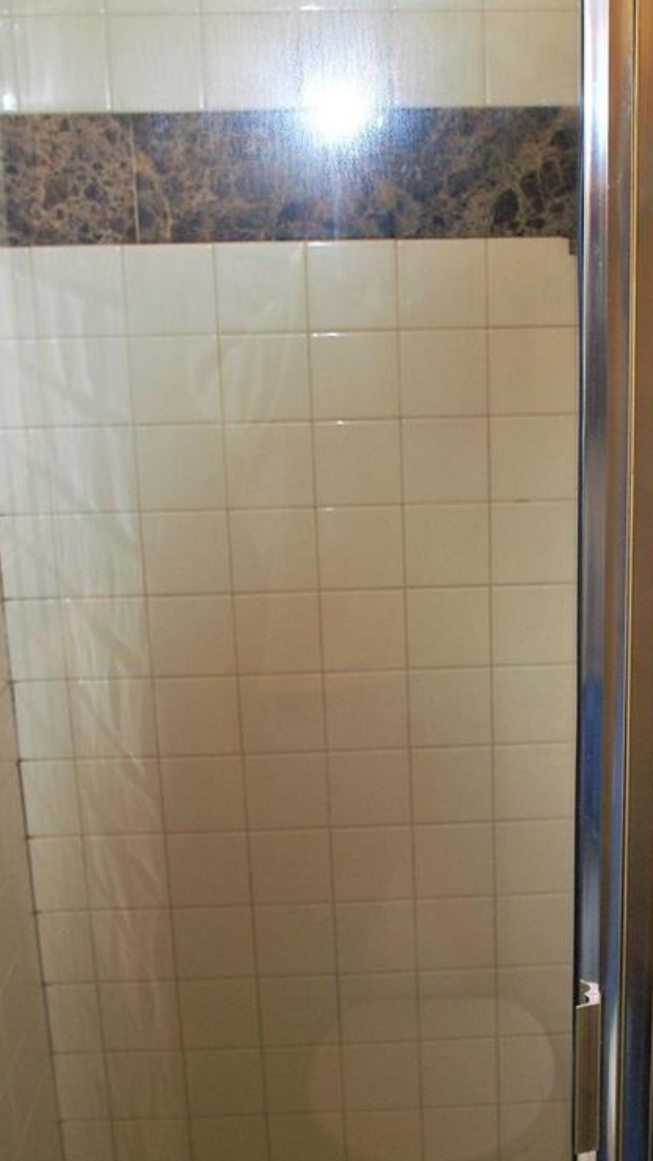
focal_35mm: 51
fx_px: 1571
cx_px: 527
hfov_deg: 23.1
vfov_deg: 40.6
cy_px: 607
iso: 250
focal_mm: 20
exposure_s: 1/60
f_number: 4
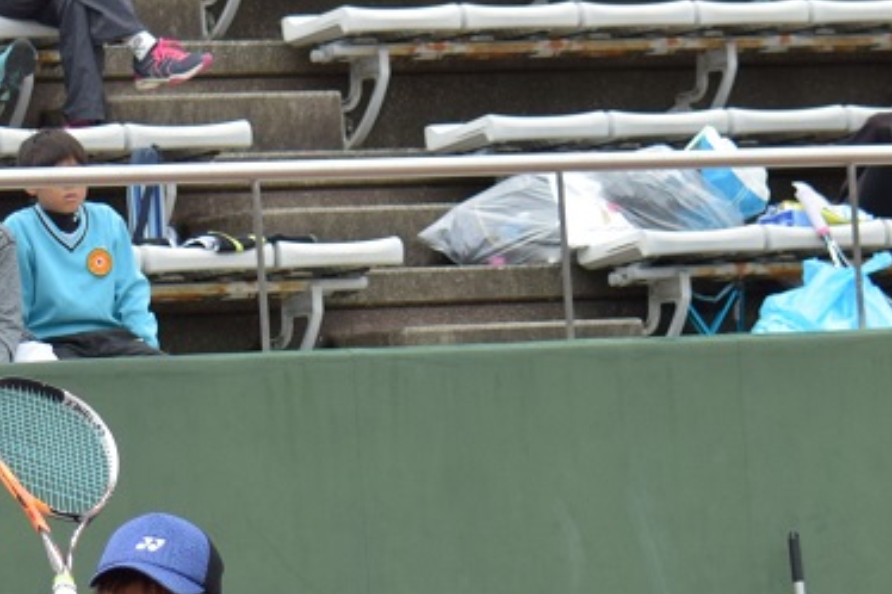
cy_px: 704
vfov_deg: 4.4
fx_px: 7752
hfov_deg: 6.6
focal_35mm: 313
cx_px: 236
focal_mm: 78
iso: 640
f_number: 4.5
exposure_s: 1/1600
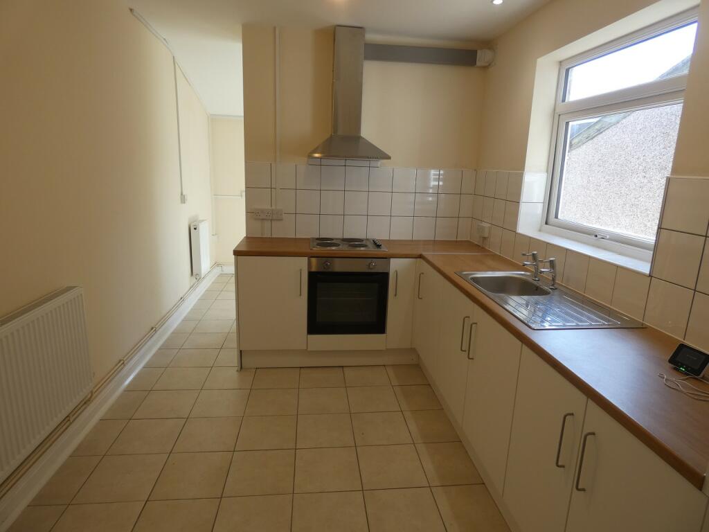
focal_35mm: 20
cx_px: 354
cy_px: 266
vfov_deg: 66.0
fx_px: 410
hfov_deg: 81.7
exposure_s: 1/100
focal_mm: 3.6
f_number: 2.8
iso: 80
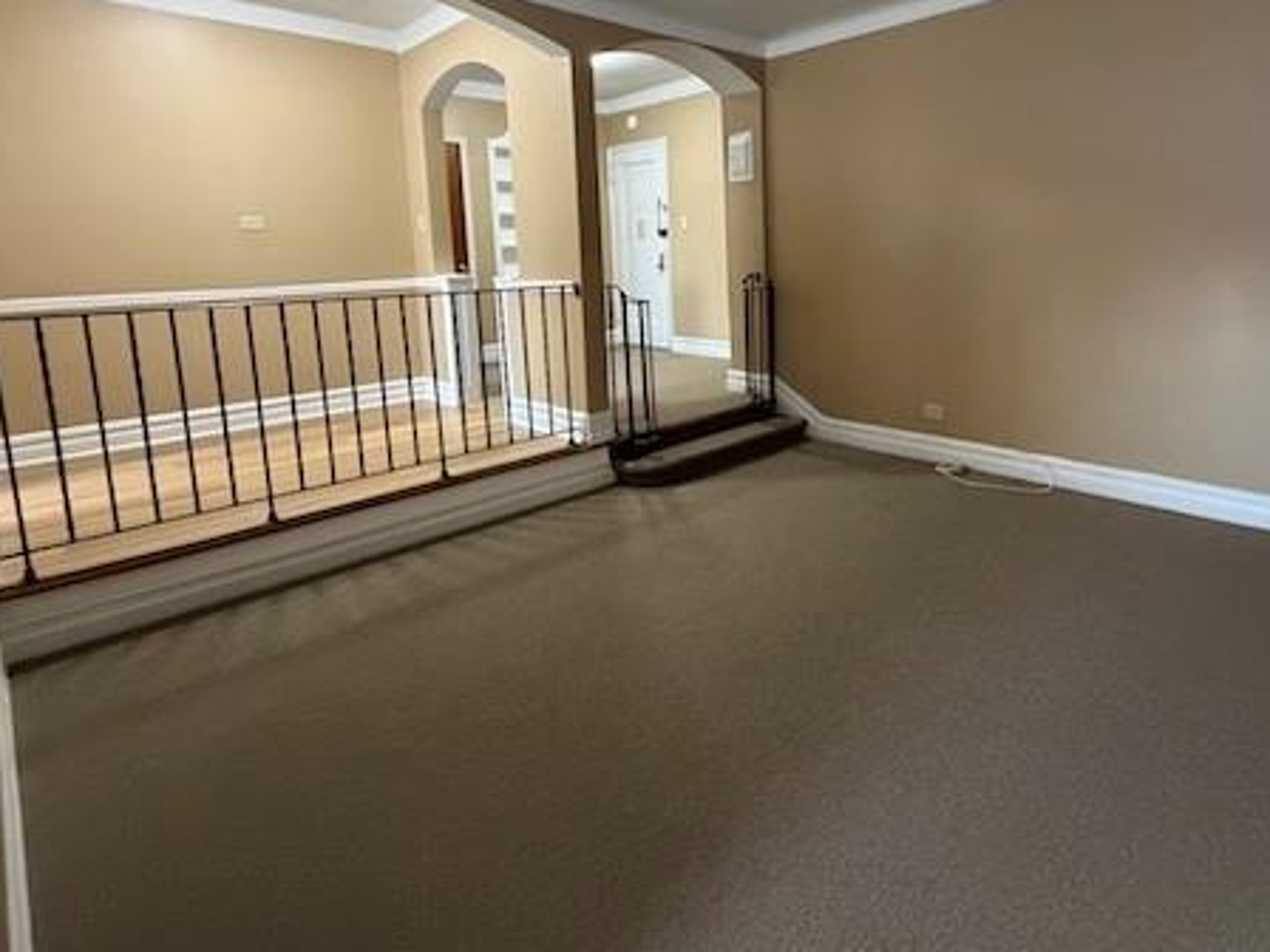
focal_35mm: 20
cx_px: 754
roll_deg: +1.3
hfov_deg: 80.9
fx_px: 734
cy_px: 340
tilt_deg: -6.0
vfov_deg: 64.7
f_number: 2.2
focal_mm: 2.22
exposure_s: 1/60
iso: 640
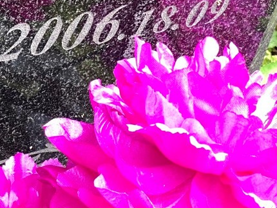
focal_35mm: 174
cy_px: -102
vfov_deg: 8.4
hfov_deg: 11.3
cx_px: 10
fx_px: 1393
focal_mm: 6
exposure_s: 1/122
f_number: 2
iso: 50
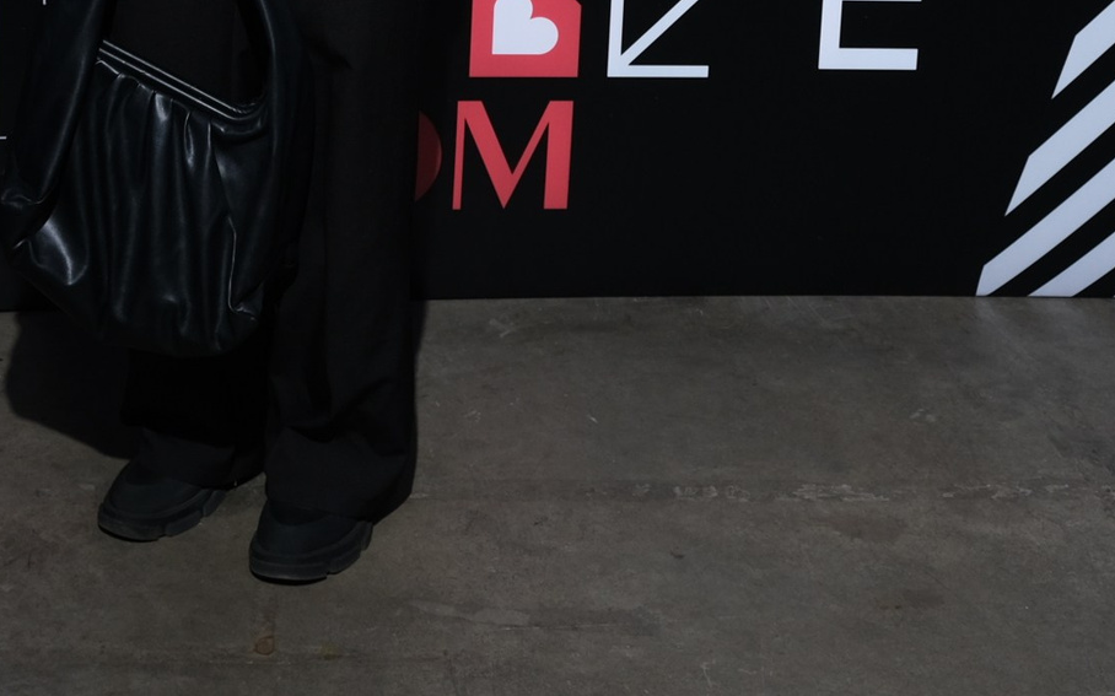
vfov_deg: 17.1
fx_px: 2096
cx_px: 416
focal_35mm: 69
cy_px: -347
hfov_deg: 29.7
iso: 400
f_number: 4
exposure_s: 1/125
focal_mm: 16
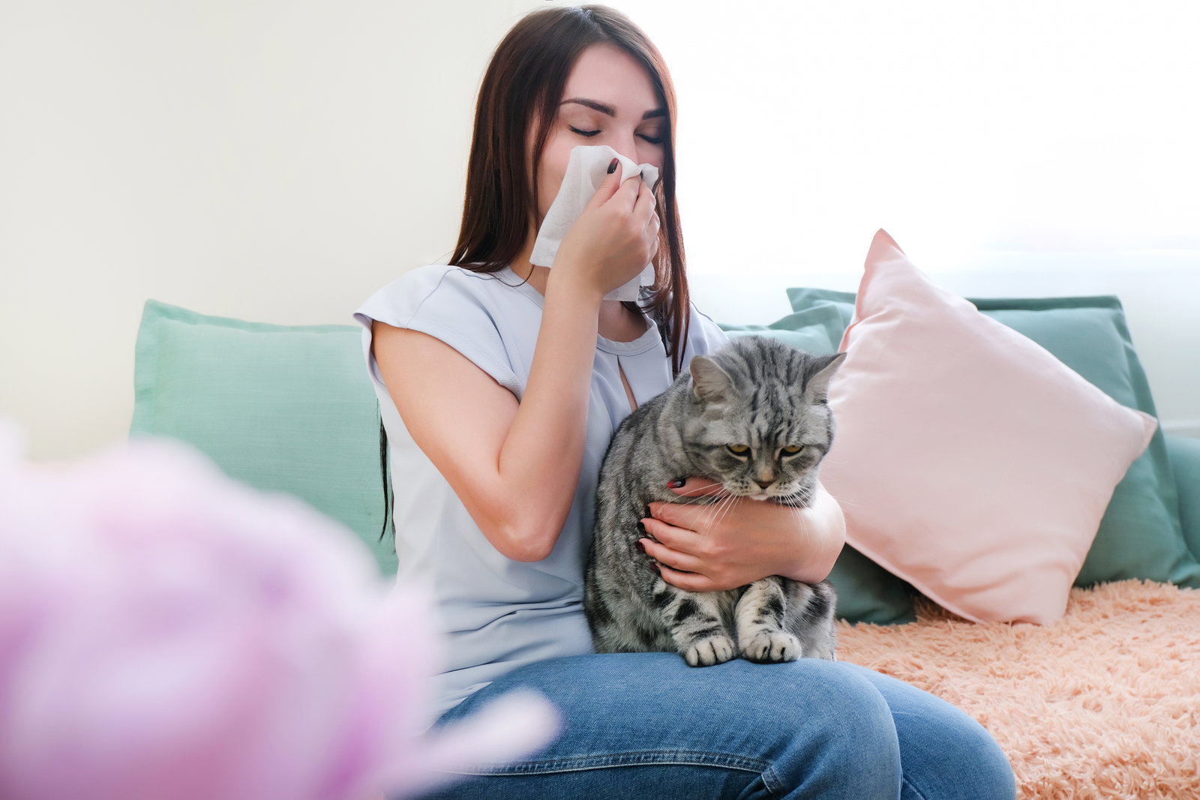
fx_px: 1367
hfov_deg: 47.4
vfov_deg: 32.6
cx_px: 600
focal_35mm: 41
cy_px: 400
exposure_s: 1/60
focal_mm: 27.1
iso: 400
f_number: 4.4
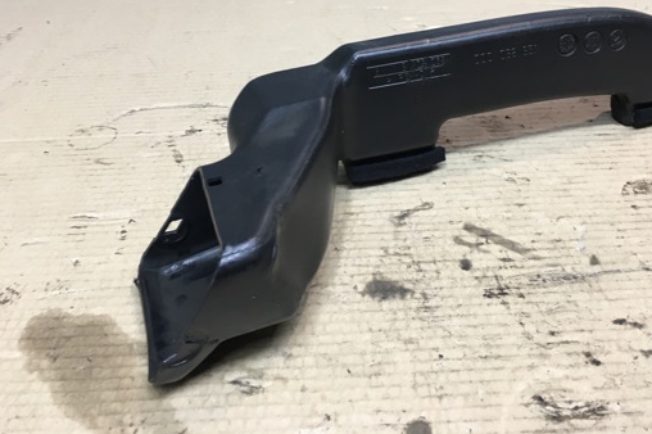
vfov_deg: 34.6
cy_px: 134
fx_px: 688
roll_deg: +1.2
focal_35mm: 38
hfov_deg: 50.7
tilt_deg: -31.6
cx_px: 345
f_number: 2.2
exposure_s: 1/33
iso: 80
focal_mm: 4.15
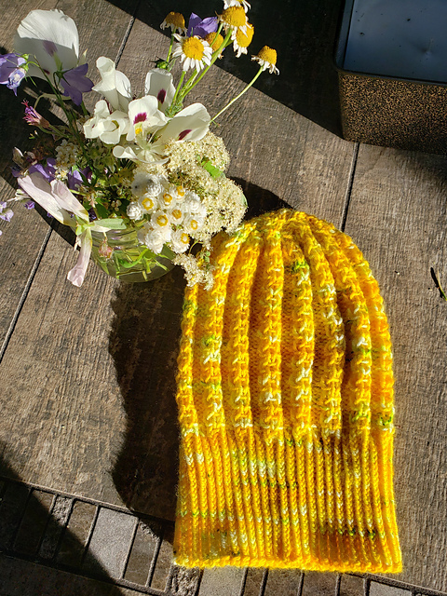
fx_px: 448
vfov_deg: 67.3
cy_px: 298
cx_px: 224
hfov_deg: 53.1
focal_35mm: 26
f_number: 2.4
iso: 50
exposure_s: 1/668
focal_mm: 4.3
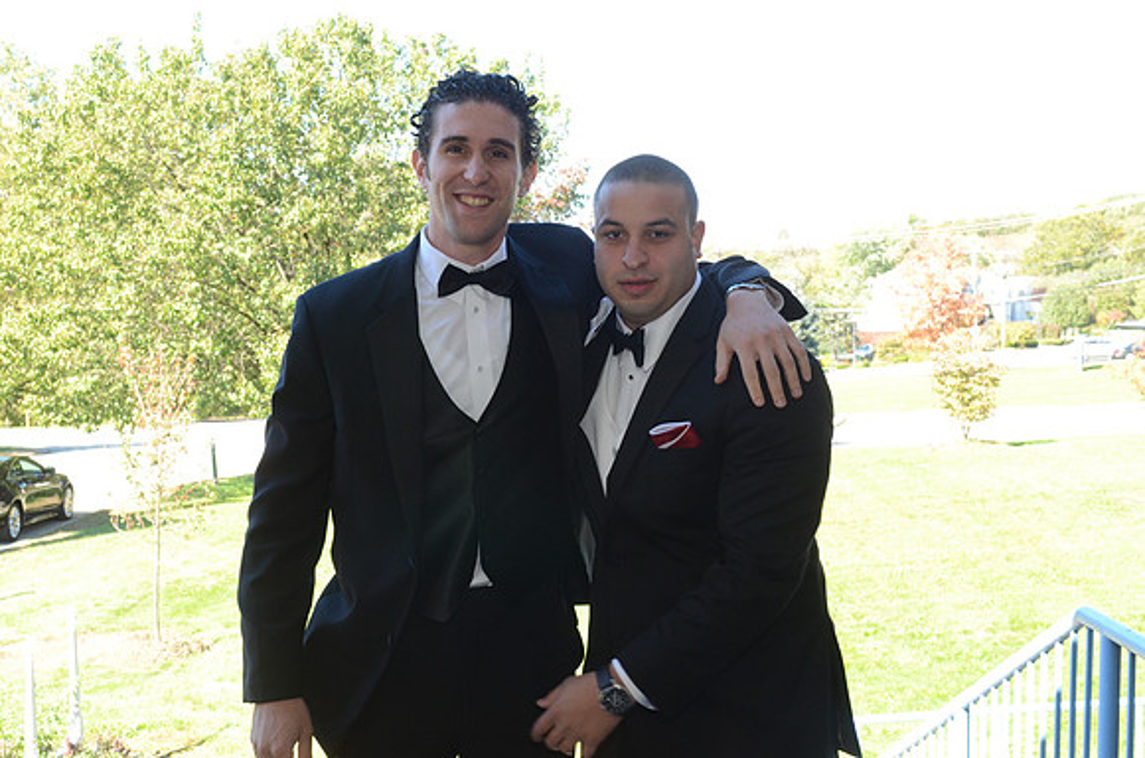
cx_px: 572
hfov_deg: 42.4
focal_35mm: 46
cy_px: 379
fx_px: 1476
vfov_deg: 28.8
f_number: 9
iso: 800
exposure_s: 1/160
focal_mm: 31
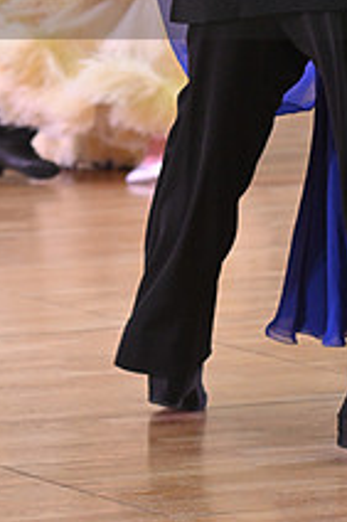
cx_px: 240
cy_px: -42
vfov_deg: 5.6
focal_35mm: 370
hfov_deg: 3.7
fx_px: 5358
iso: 2500
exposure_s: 1/400
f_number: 5
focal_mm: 135
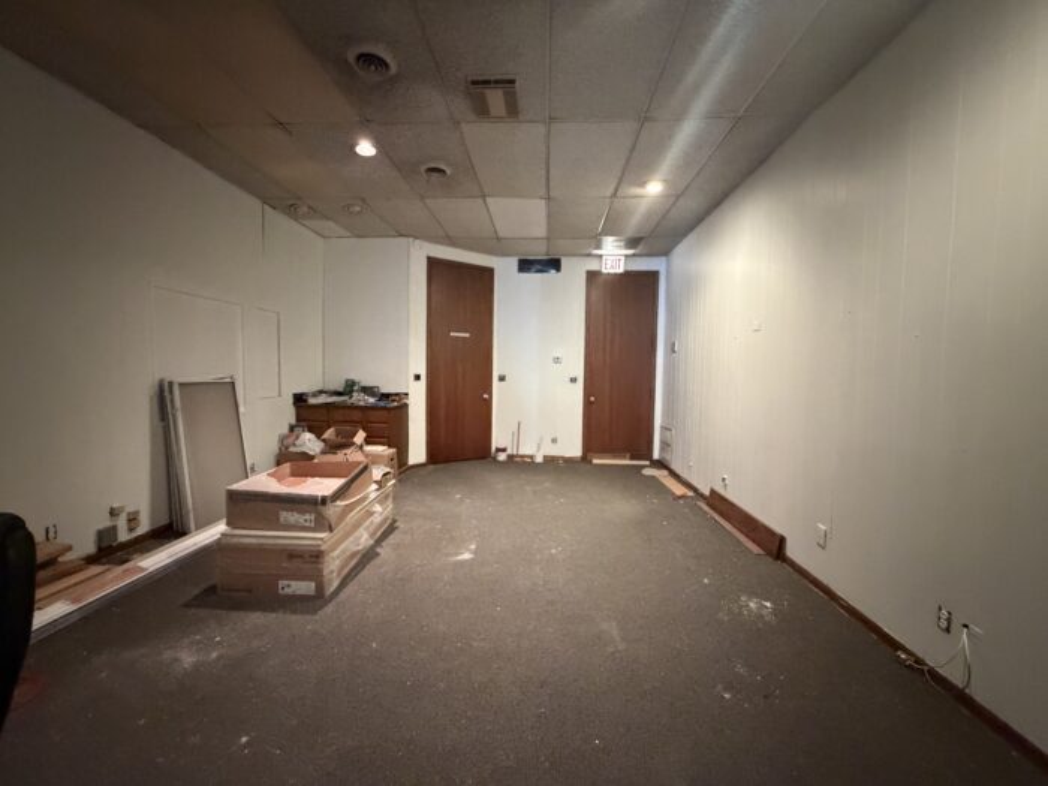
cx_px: 524
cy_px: 393
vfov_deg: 85.7
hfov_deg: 102.1
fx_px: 424
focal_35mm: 14
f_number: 2.2
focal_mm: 2.22
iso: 1250
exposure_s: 1/40
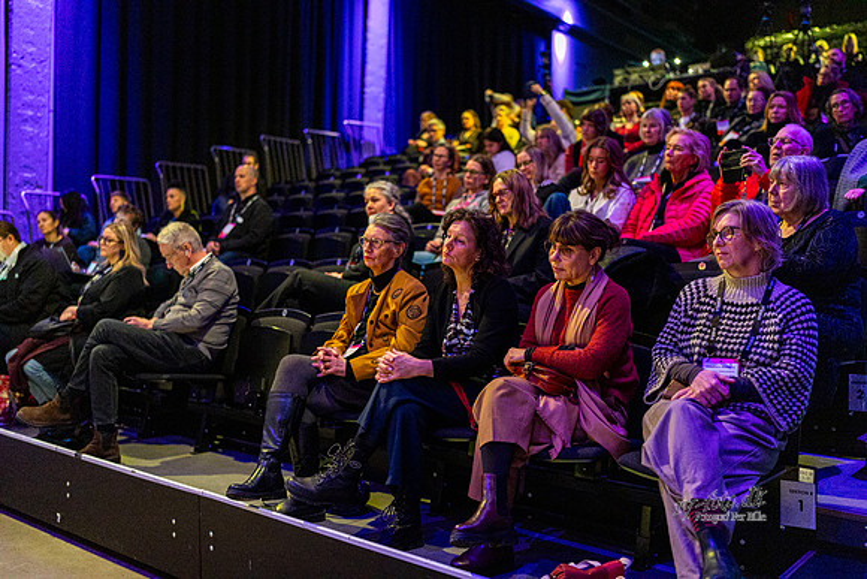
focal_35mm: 35
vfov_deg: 37.9
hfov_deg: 54.4
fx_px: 843
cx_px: 434
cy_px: 290
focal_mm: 35
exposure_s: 1/200
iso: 10000
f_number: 1.4
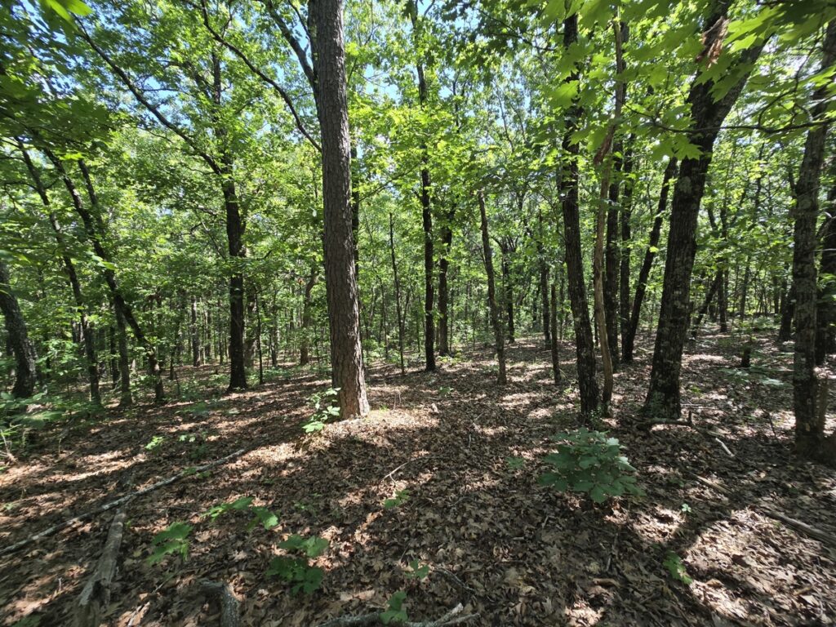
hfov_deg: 106.2
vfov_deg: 89.9
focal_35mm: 13
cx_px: 418
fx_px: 314
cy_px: 314
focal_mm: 2.2
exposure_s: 1/206
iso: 50
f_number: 2.2
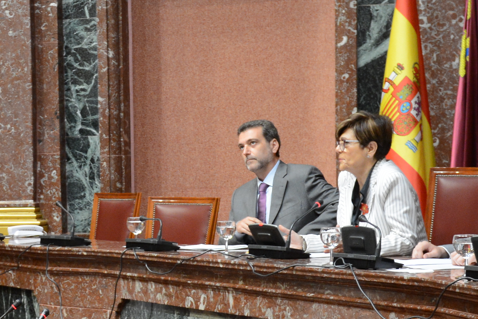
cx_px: 13
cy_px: 316
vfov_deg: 10.5
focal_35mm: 130
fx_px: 1726
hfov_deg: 15.5
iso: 1600
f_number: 3.2
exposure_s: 1/80
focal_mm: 32
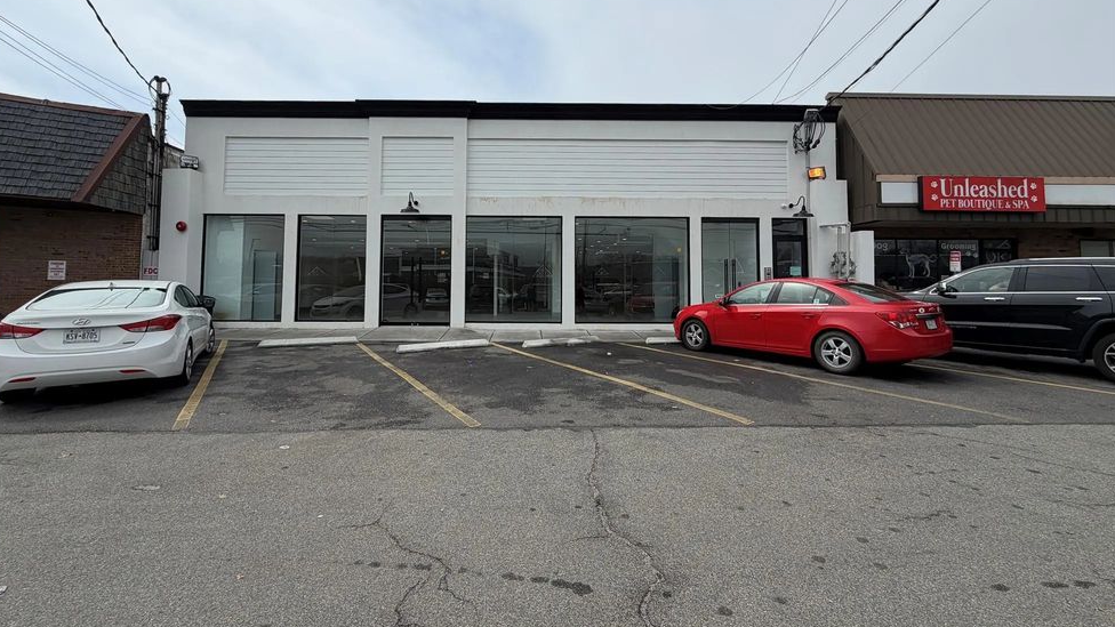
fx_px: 473
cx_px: 536
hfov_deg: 99.3
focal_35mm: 16
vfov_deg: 66.6
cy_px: 257
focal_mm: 2.22
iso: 20
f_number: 2.2
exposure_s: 1/1795
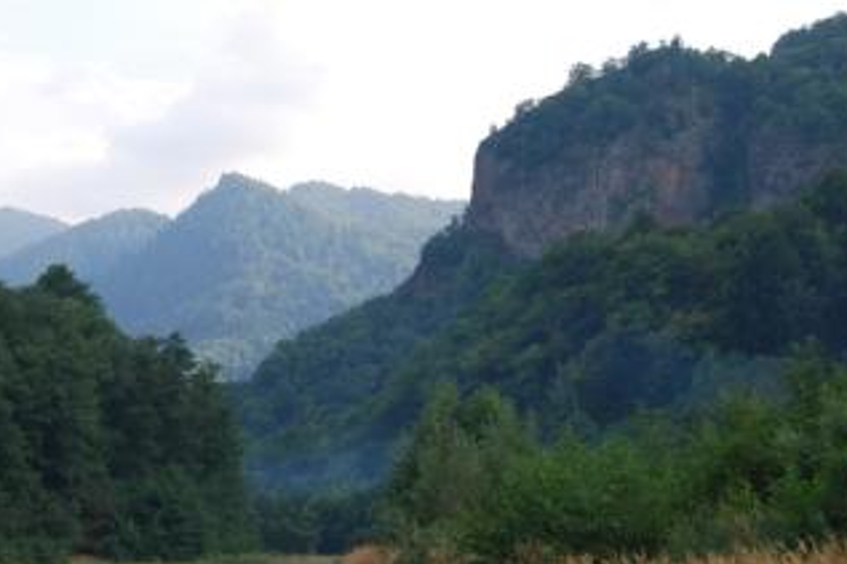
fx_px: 2251
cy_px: 229
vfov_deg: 14.3
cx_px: 371
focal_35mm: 96
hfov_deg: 21.3
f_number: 5.6
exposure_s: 1/125
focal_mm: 45
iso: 140
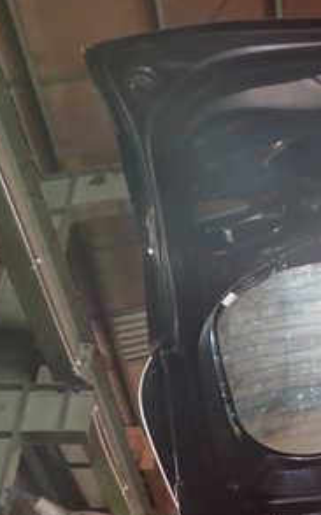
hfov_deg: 17.6
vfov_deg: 31.4
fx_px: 913
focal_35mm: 65
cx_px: 500
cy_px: 319
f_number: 2.3
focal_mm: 5.4
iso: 200
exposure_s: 1/40
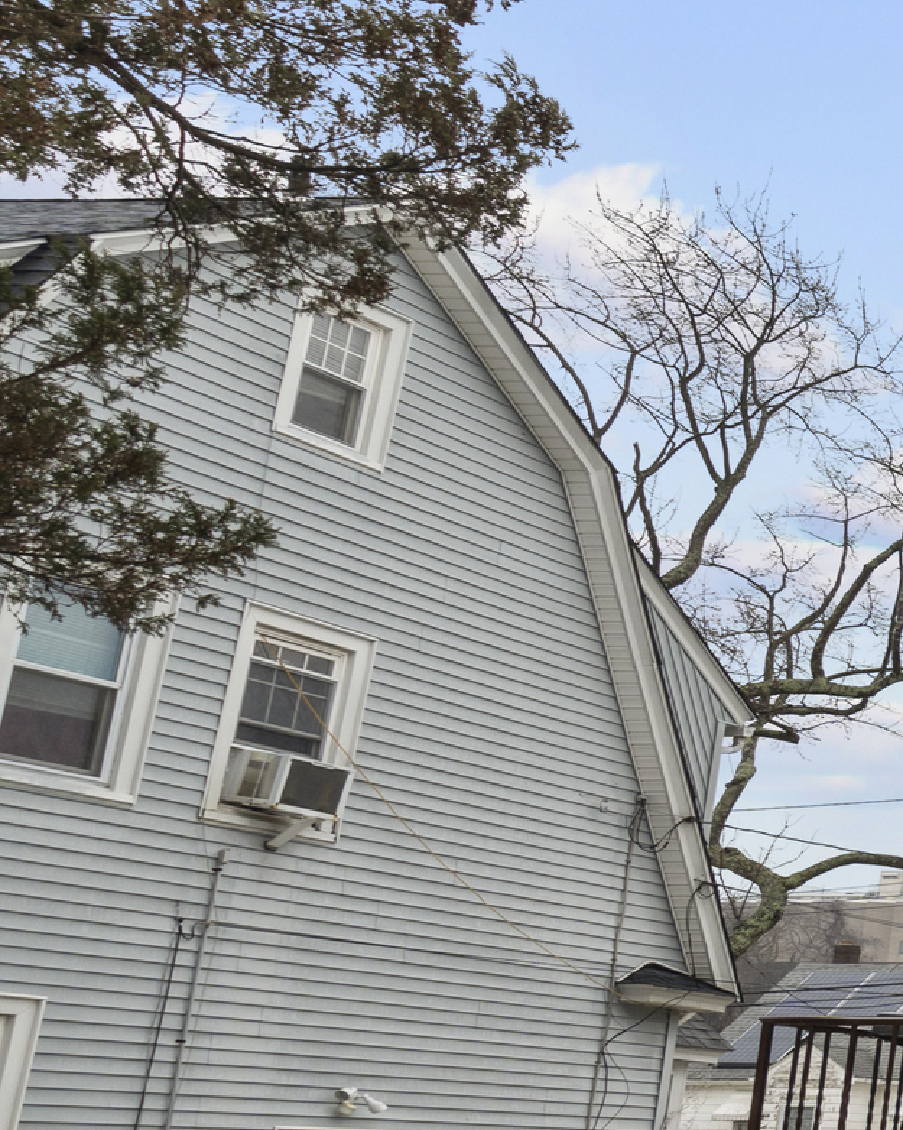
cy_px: 773
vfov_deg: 31.7
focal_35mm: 59
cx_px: 2215
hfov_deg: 14.7
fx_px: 1972
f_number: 9
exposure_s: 1/13
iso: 200
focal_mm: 16
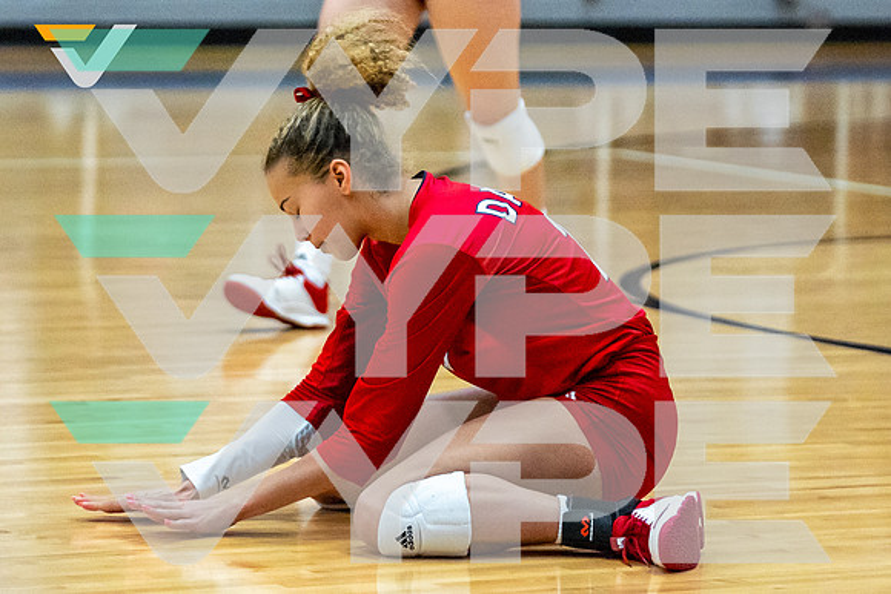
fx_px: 5663
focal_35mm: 229
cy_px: 174
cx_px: 391
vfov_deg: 6.0
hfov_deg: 9.0
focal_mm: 109
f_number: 2.8
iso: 2000
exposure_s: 1/1600
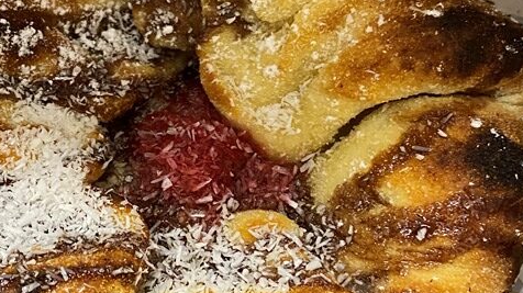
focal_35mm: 61
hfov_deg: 34.0
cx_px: 168
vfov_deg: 19.6
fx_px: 845
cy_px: 103
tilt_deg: -63.1
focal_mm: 4.25
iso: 400
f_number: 1.8
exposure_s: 1/60
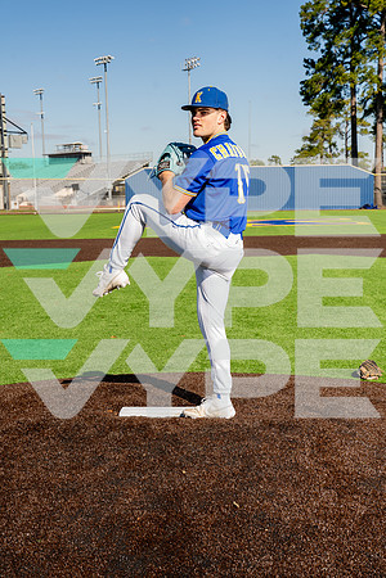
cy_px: 289
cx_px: 193
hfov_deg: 26.5
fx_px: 820
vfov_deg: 38.9
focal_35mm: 51
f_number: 8
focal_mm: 51
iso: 100
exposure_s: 1/250
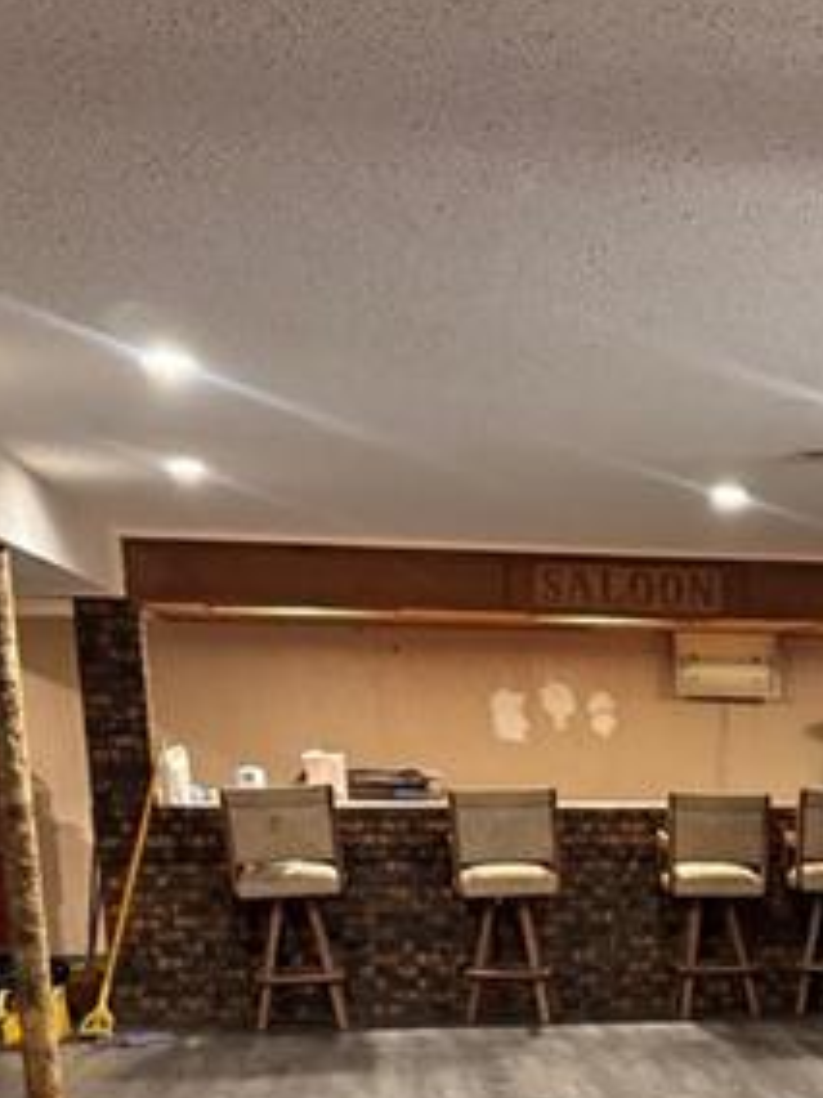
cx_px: 1012
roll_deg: +0.6
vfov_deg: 27.3
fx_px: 2061
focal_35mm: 65
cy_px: 1214
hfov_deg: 20.9
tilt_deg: -13.3
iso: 800
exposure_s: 1/30
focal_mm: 6.76
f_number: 1.78
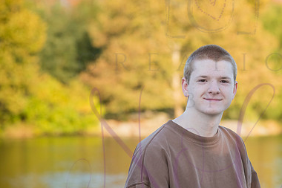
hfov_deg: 10.7
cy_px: 98
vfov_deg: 7.2
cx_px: 214
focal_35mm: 191
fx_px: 1495
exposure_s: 1/400
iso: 400
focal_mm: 125
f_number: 5.6
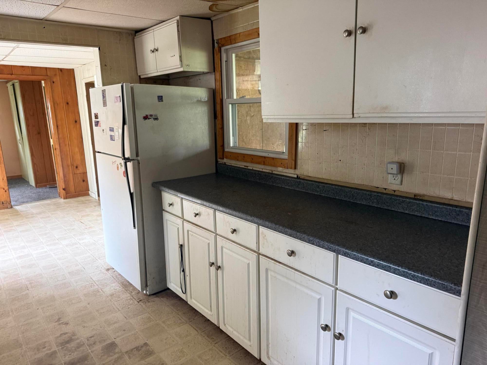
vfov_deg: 56.8
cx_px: 244
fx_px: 338
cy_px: 182
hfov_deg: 71.6
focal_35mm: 24
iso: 320
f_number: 1.78
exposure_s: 1/60
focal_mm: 6.76
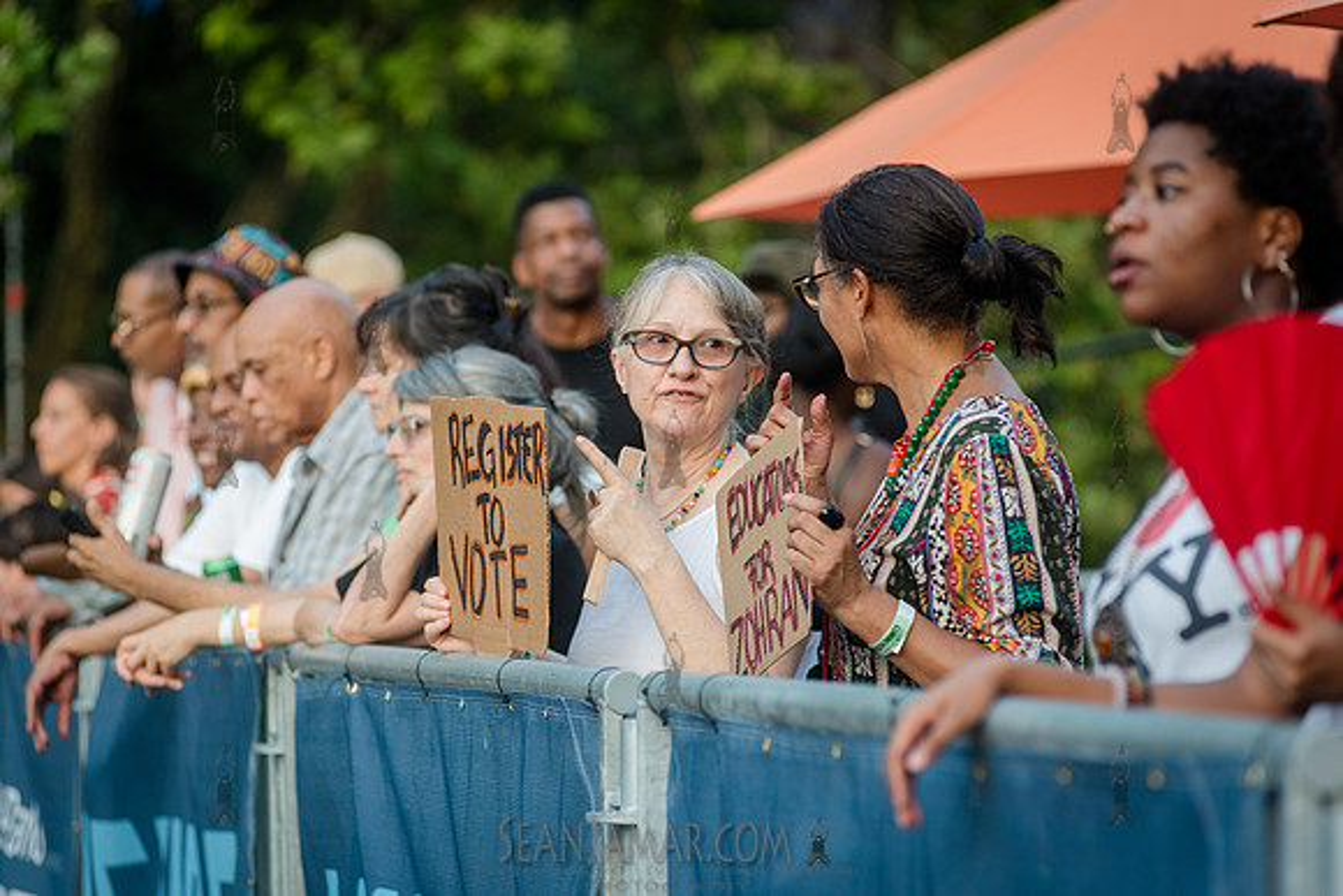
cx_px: 672
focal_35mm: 170
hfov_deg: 12.1
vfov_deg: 8.1
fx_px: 6343
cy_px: 448
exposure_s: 1/500
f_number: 4
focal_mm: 170
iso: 2000
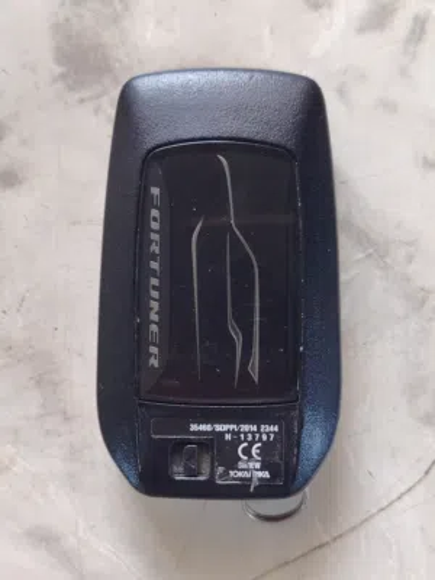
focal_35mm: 48
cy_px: 290
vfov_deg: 39.7
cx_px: 218
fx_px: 804
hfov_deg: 30.3
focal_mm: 5.25
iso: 431
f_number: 1.75
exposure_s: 1/33.3
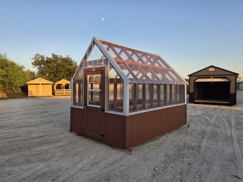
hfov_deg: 73.9
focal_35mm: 23
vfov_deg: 58.9
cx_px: 122
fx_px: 161
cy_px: 91
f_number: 1.4
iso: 10
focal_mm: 6.5
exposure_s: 1/210
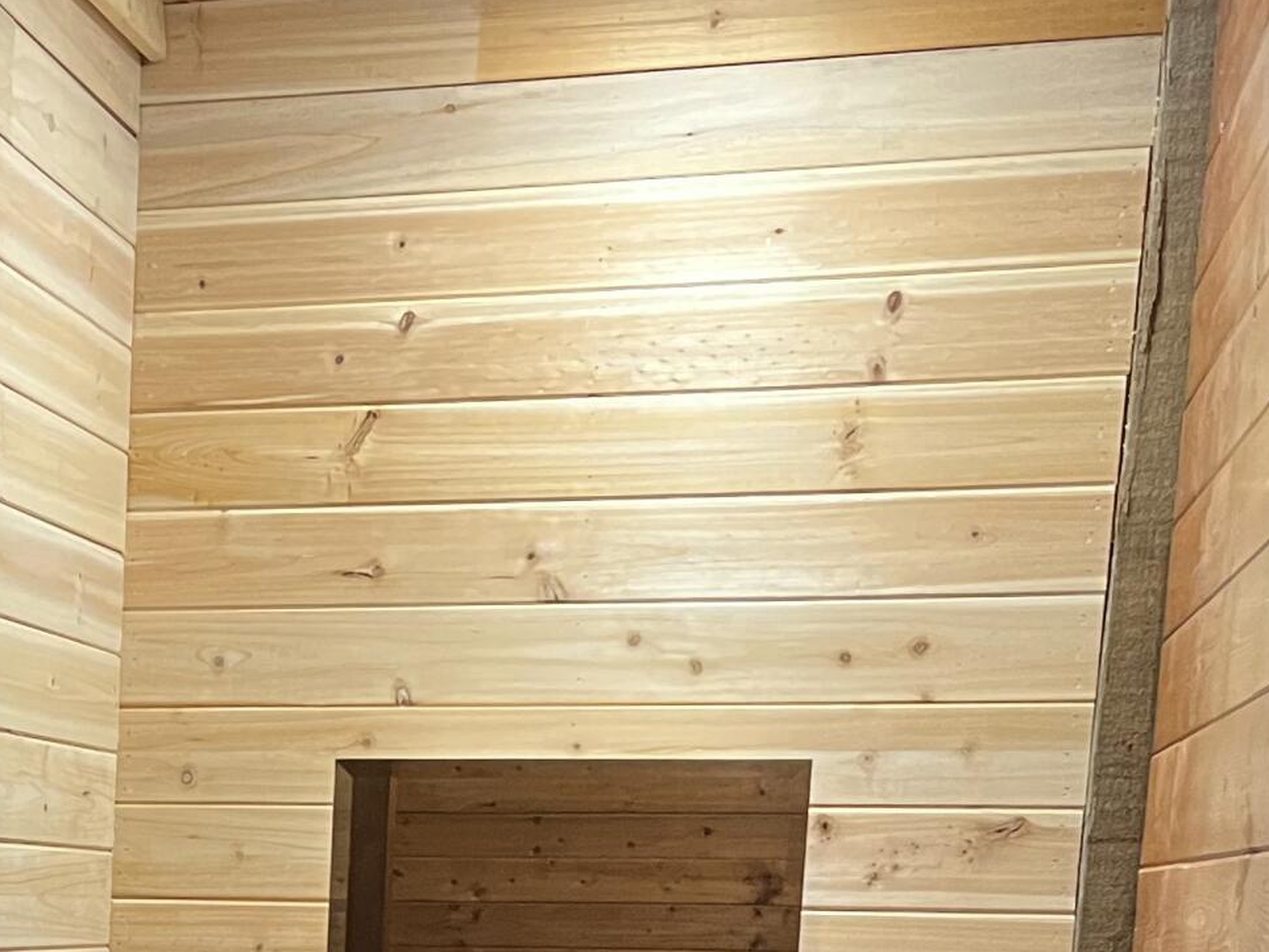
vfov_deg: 16.7
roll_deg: -1.3
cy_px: 1371
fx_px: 2969
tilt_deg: -11.6
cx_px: -82
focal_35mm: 81
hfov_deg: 22.9
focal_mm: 5.1
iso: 250
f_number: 1.6
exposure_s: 1/60
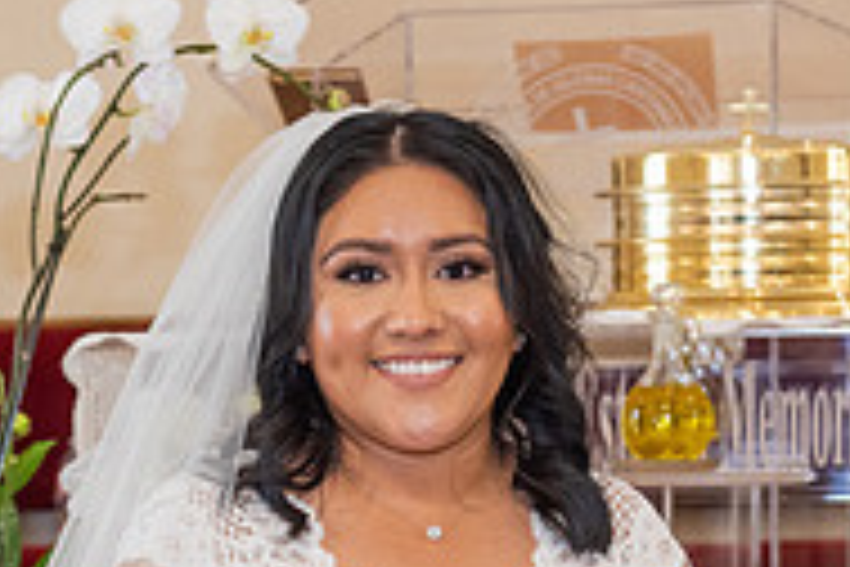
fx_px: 4439
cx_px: 184
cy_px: 821
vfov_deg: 7.2
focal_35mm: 188
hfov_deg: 10.9
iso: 1000
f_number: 4.5
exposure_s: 1/160
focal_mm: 58
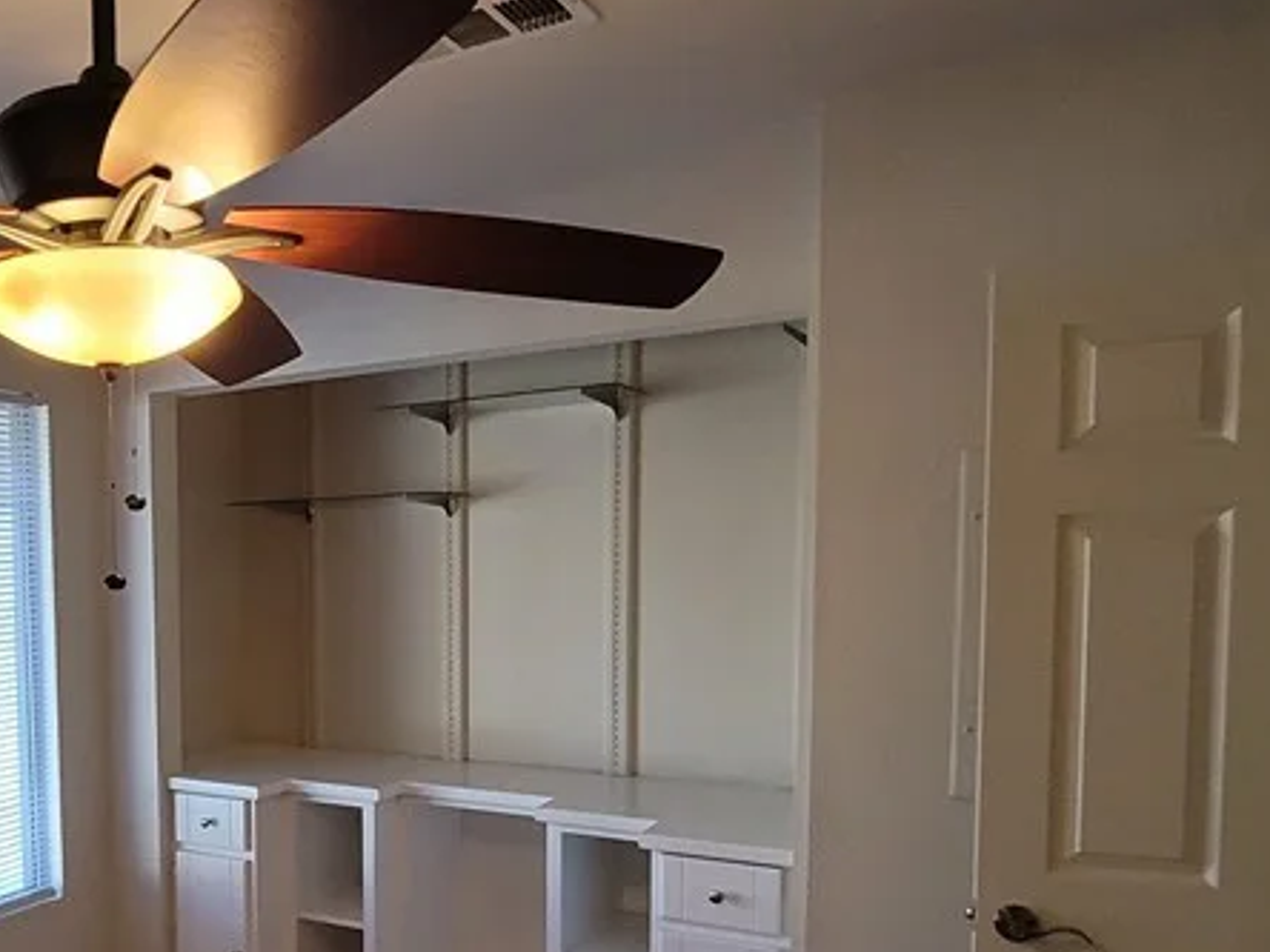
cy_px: 658
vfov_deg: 45.9
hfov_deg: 53.7
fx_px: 1101
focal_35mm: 30
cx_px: 166
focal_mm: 2.2
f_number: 2.2
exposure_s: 1/60
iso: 320
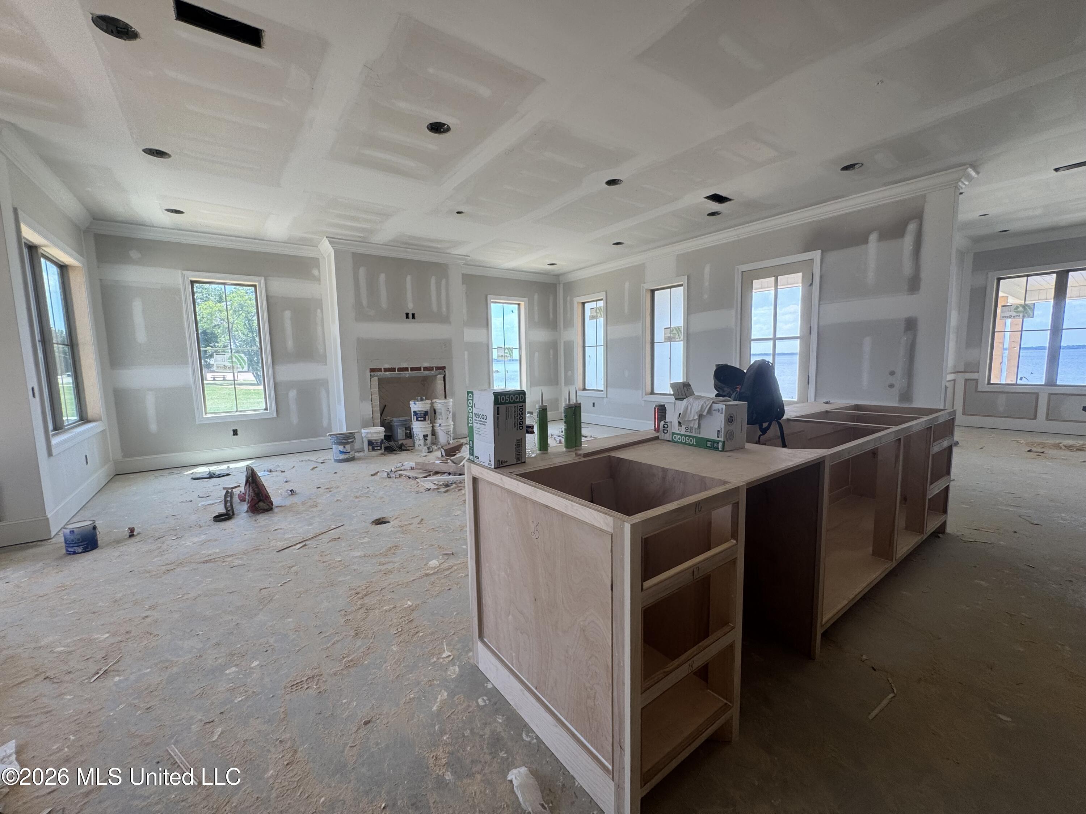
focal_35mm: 14
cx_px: 543
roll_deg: +1.2
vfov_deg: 85.7
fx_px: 439
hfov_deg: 102.1
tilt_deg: -6.8
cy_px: 407
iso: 40
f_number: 2.2
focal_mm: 2.22
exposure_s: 1/148
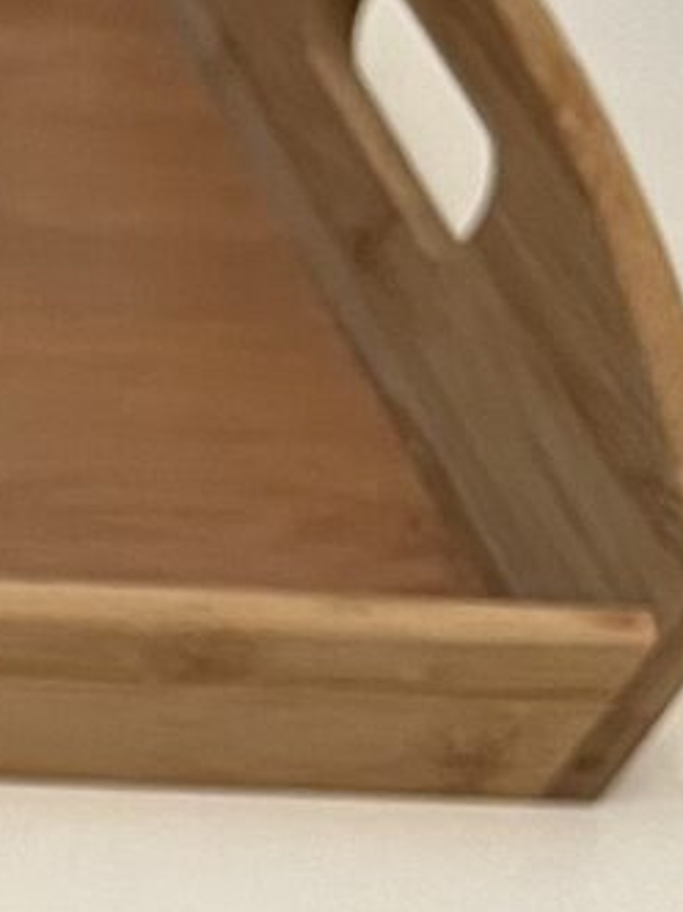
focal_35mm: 161
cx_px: -1231
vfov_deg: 11.7
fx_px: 4238
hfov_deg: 8.1
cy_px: 1364
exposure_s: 1/60
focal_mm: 5.1
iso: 80
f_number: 1.6
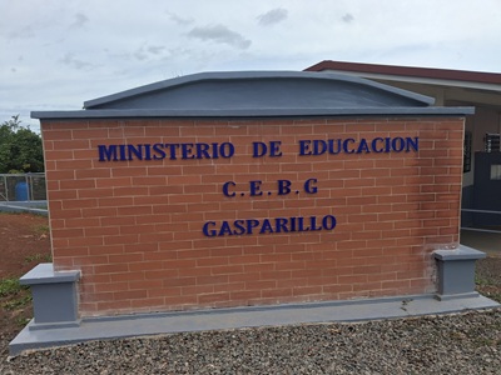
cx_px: 250
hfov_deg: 65.3
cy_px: 188
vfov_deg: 51.4
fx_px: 391
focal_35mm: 27
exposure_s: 1/963
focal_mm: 4
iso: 25
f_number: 1.8
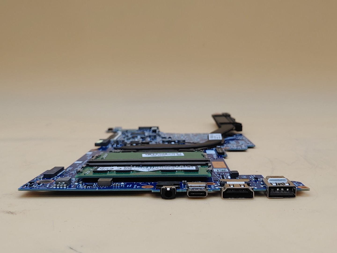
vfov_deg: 35.1
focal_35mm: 41
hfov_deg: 45.8
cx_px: 168
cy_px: 126
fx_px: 399
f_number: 1.8
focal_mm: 4.36
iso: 50
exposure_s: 1/178
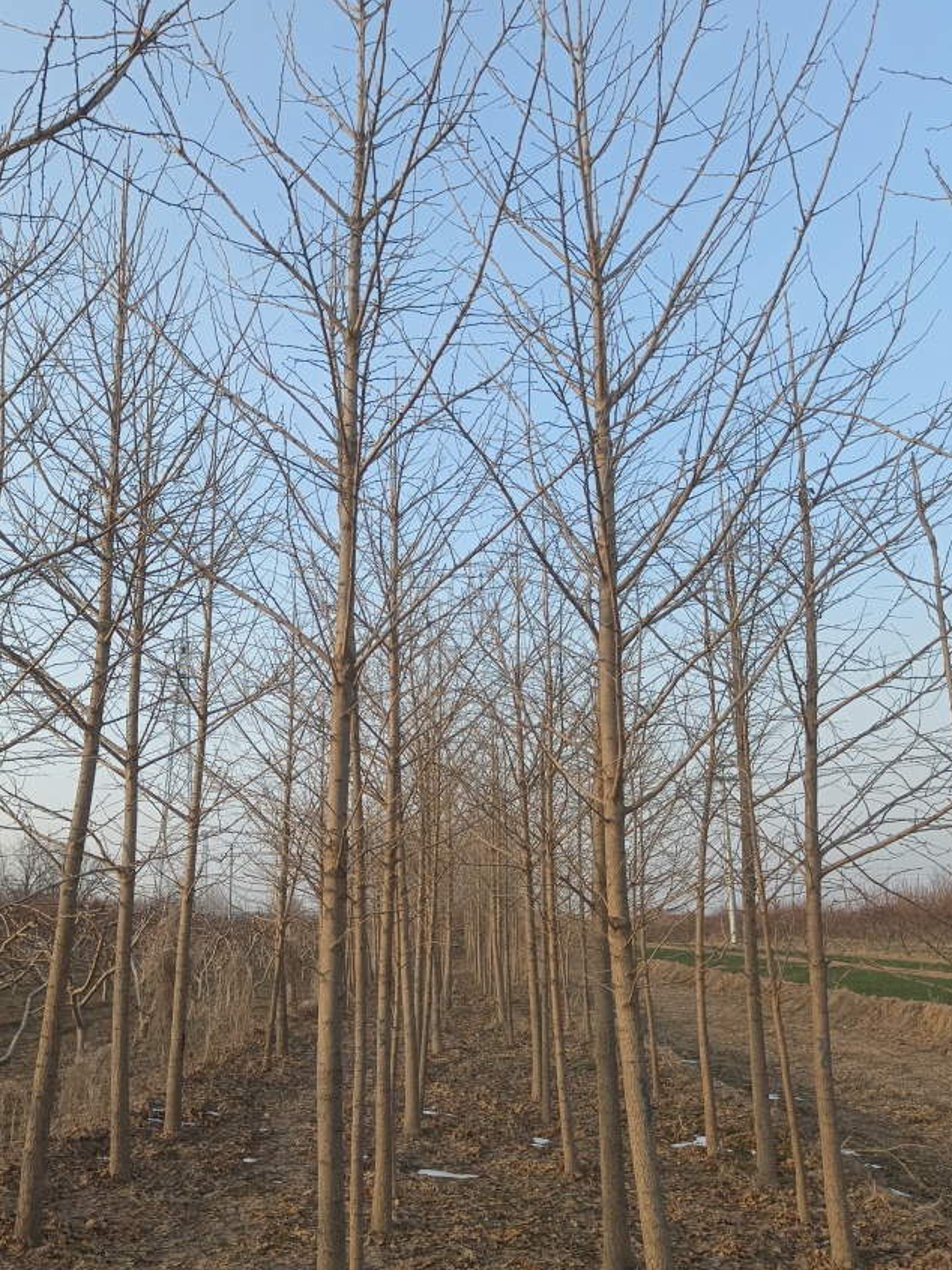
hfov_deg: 47.9
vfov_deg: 61.6
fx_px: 1064
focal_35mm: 29
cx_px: 384
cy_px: 690
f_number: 1.88
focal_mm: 5.59
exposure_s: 1/209
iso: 100
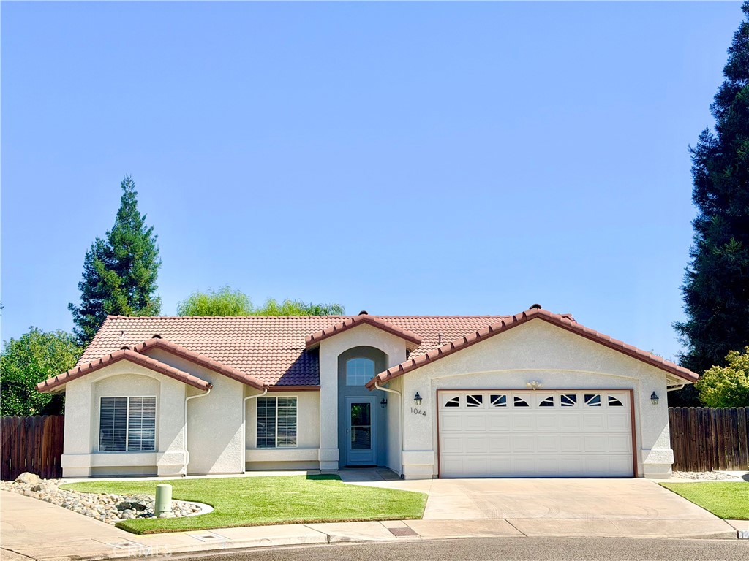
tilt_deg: +8.7
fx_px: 1039
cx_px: 374
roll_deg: +0.3
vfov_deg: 30.3
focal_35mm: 48
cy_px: 280
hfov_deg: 39.7
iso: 80
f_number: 1.78
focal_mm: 6.76
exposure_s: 1/7143
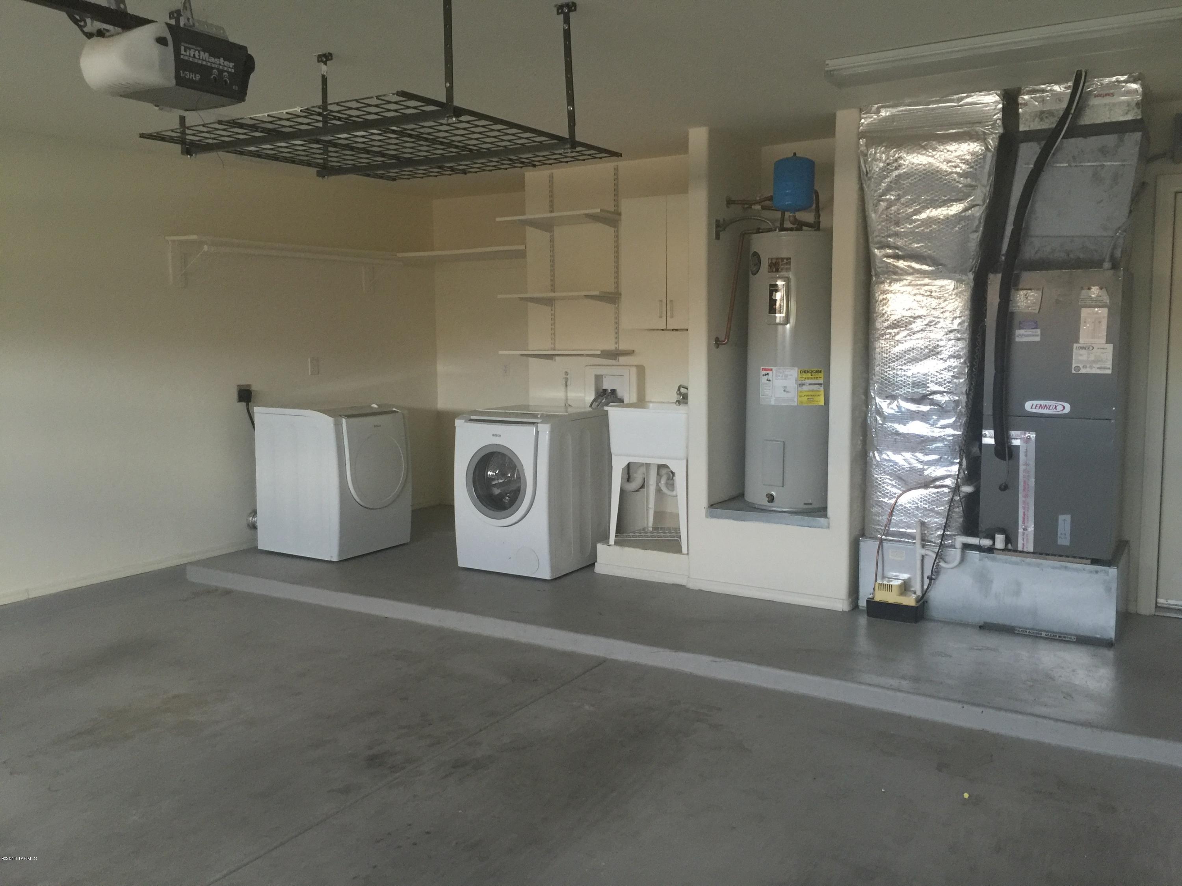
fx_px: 990
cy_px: 443
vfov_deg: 48.2
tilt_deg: -7.2
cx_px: 591
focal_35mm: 29
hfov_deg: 61.7
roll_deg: -0.4
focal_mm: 4.15
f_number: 2.2
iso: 100
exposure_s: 1/15
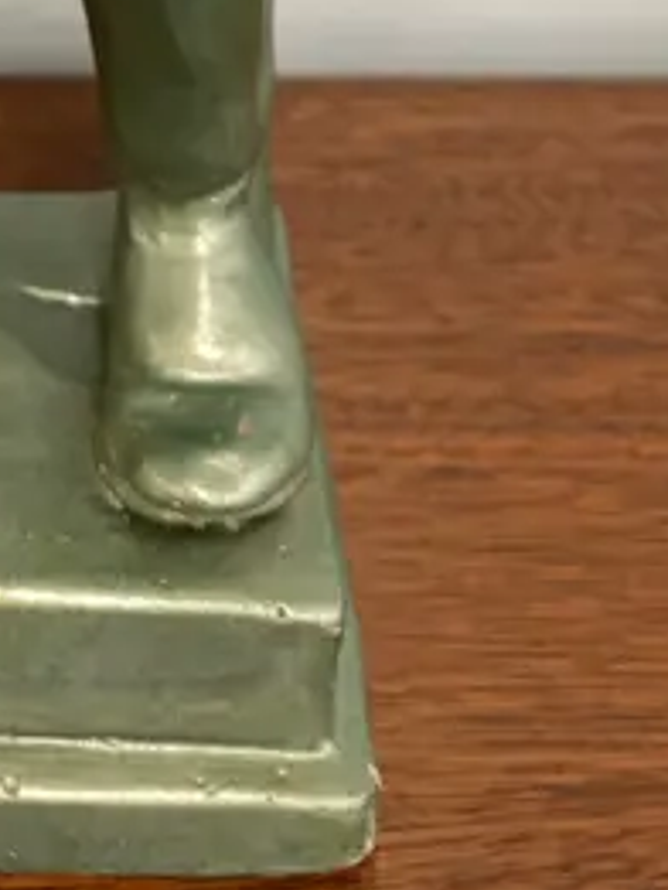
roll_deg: +0.0
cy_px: -641
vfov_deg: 16.5
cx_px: 7
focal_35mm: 102
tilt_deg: -22.5
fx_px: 2622
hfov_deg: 14.3
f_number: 1.8
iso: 100
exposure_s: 1/50
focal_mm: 4.25
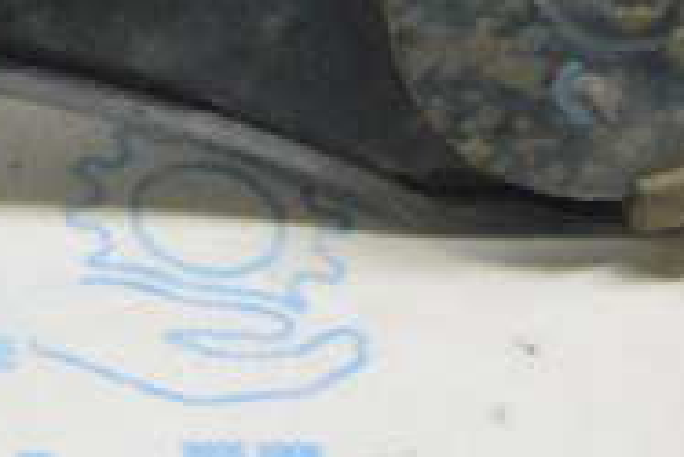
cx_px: -578
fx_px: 4050
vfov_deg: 6.4
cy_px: -283
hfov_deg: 9.2
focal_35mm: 213
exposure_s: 1/15
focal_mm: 26
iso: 6400
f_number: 20
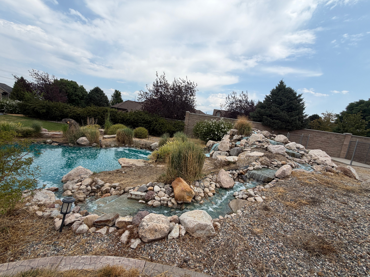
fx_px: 150
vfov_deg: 85.7
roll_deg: -8.0
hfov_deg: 102.1
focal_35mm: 14
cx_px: 185
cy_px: 138
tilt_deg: -7.3
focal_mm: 2.22
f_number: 2.2
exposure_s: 1/864
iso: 20
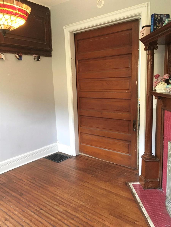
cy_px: 114
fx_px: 191
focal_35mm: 29
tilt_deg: -10.8
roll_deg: +0.8
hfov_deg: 48.2
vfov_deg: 61.7
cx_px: 86
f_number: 2.2
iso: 200
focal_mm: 4.15
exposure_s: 1/30
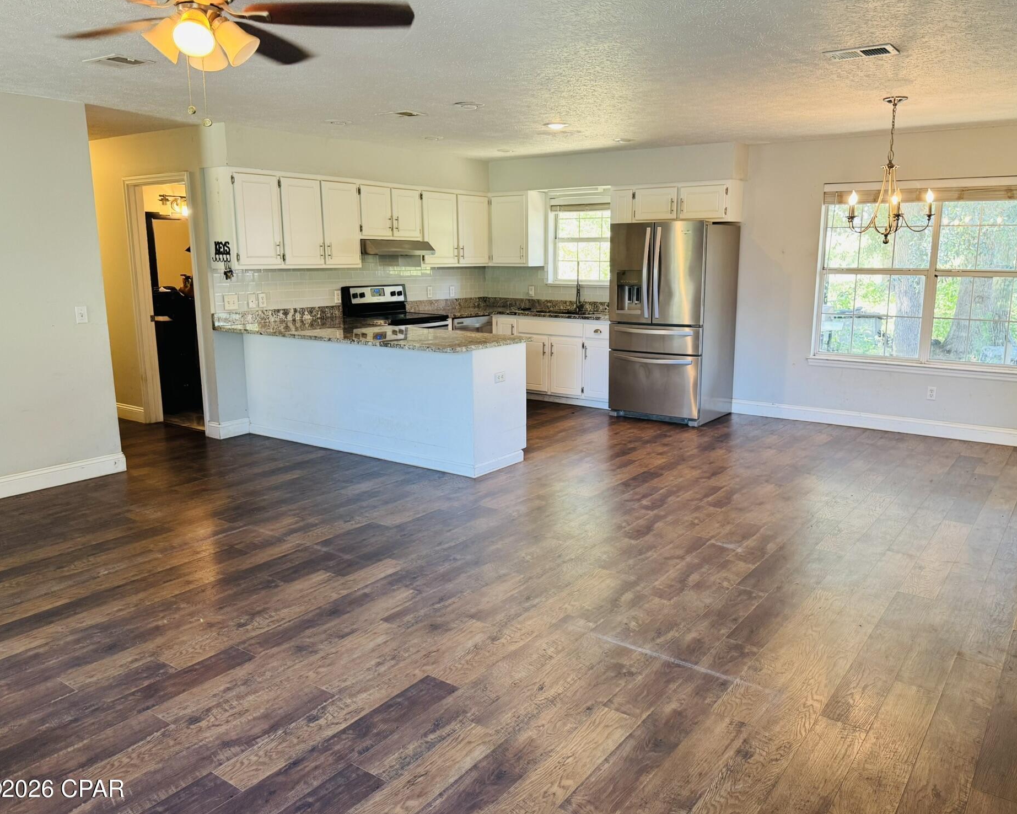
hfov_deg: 65.9
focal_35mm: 26
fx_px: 783
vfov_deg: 54.9
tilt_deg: -11.9
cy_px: 404
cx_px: 545
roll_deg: -0.1
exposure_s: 1/60
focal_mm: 6.76
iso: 160
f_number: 1.78
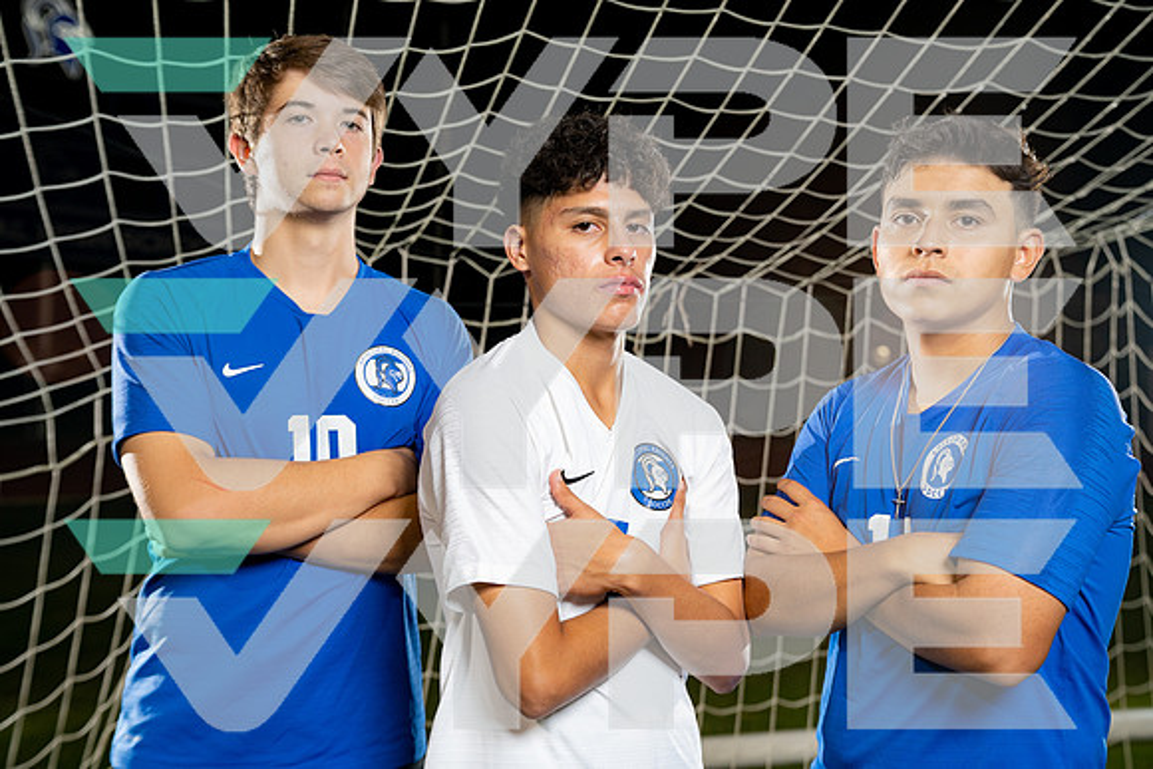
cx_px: 576
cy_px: 384
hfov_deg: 42.7
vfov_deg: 29.3
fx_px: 1474
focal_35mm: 46
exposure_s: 1/125
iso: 400
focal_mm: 46
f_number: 4
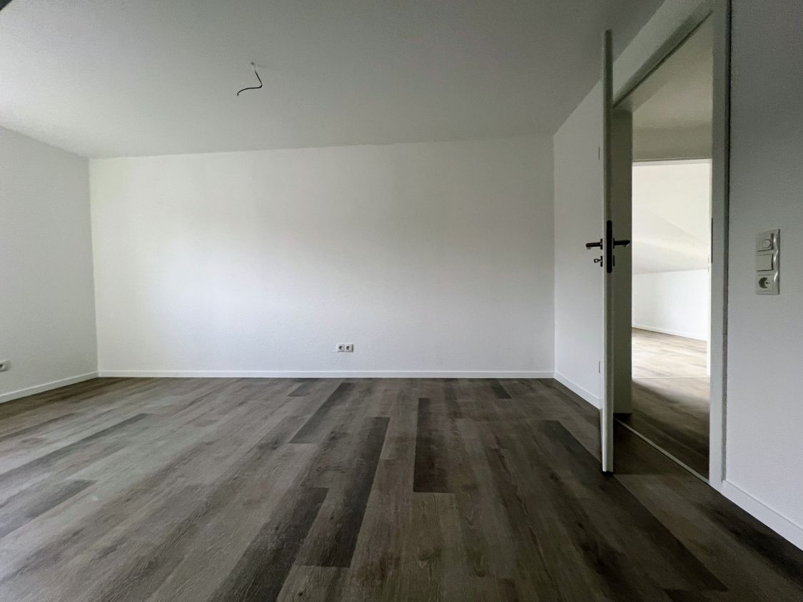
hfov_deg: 106.2
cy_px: 301
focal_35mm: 13
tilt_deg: -2.4
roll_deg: -1.3
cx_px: 402
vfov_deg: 89.9
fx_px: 302
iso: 250
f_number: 1.8
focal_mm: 1.57
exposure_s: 1/96
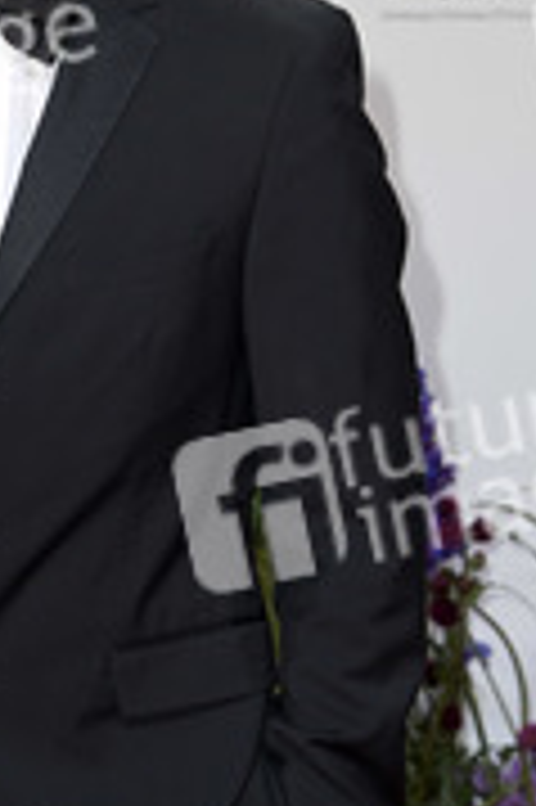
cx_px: -5
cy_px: 261
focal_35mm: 190
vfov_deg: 10.8
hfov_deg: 7.2
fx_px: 4251
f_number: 6.3
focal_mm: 85
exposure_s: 1/250
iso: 640
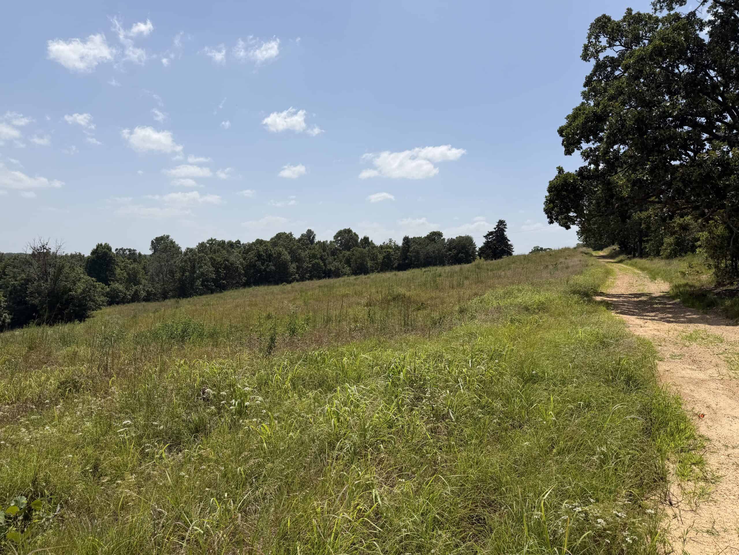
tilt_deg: -0.1
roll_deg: -1.8
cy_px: 278
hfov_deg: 71.6
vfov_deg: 56.8
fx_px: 512
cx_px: 370
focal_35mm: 24
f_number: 1.78
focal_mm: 6.76
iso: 80
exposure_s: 1/8130
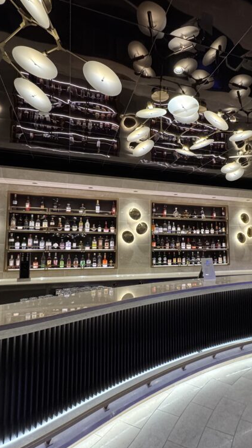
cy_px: 227
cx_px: 158
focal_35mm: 21
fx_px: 250
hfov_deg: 53.0
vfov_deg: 83.9
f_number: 2.2
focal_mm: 2.22
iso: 500
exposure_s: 1/60
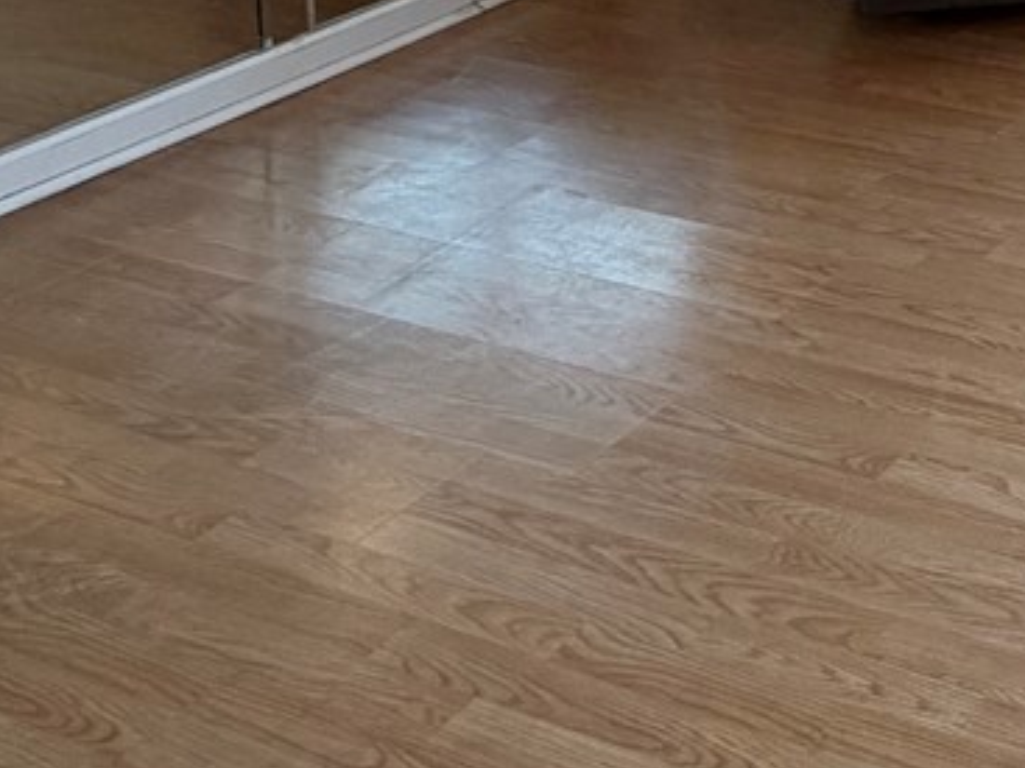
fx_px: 1806
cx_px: 1511
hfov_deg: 24.9
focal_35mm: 61
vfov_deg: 19.8
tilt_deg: -5.4
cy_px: -480
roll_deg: -0.5
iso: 125
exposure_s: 1/120
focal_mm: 2.22
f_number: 2.2
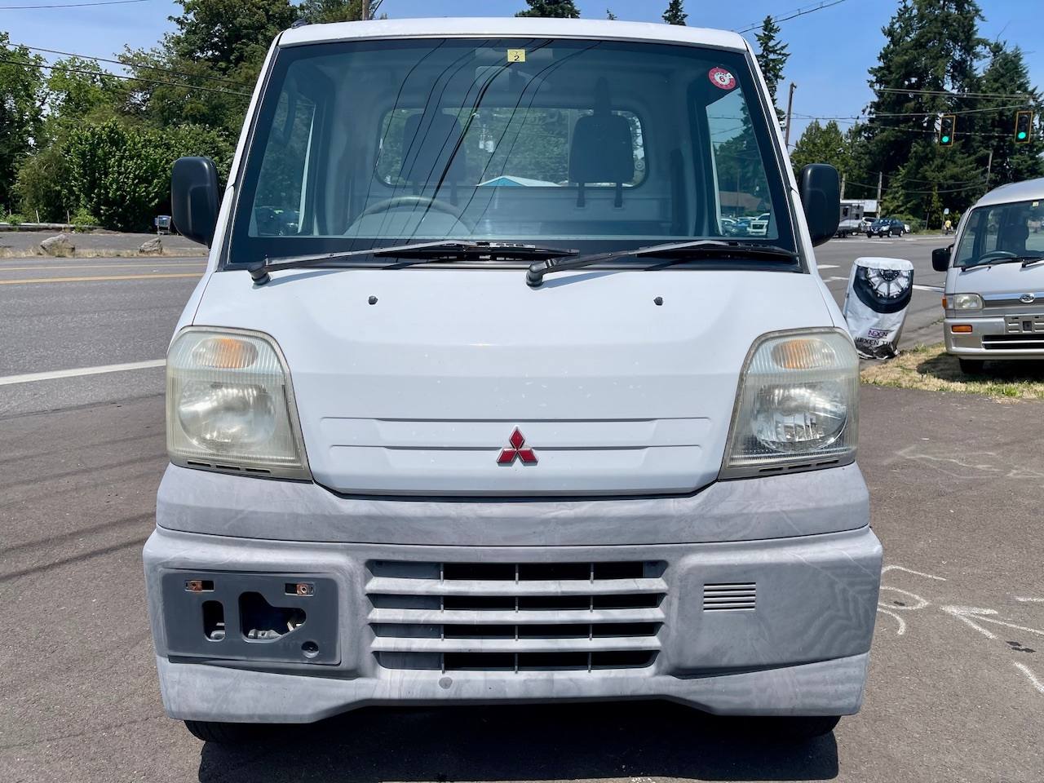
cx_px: 522
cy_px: 392
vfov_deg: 54.9
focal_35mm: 25
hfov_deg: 69.4
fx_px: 754
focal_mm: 5.1
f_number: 1.6
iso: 32
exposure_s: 1/6993
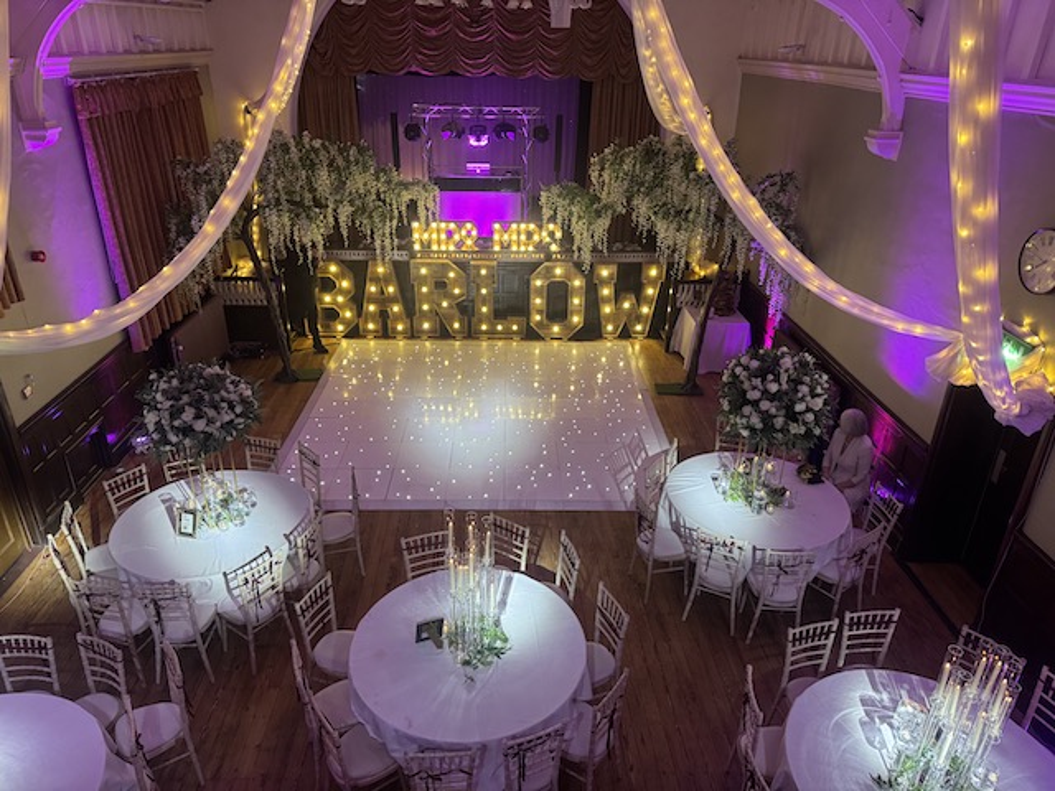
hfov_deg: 71.6
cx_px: 528
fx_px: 731
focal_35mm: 24
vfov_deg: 56.8
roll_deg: -1.2
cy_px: 396
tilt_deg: -26.5
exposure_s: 1/50
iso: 500
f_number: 1.78
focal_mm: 6.76
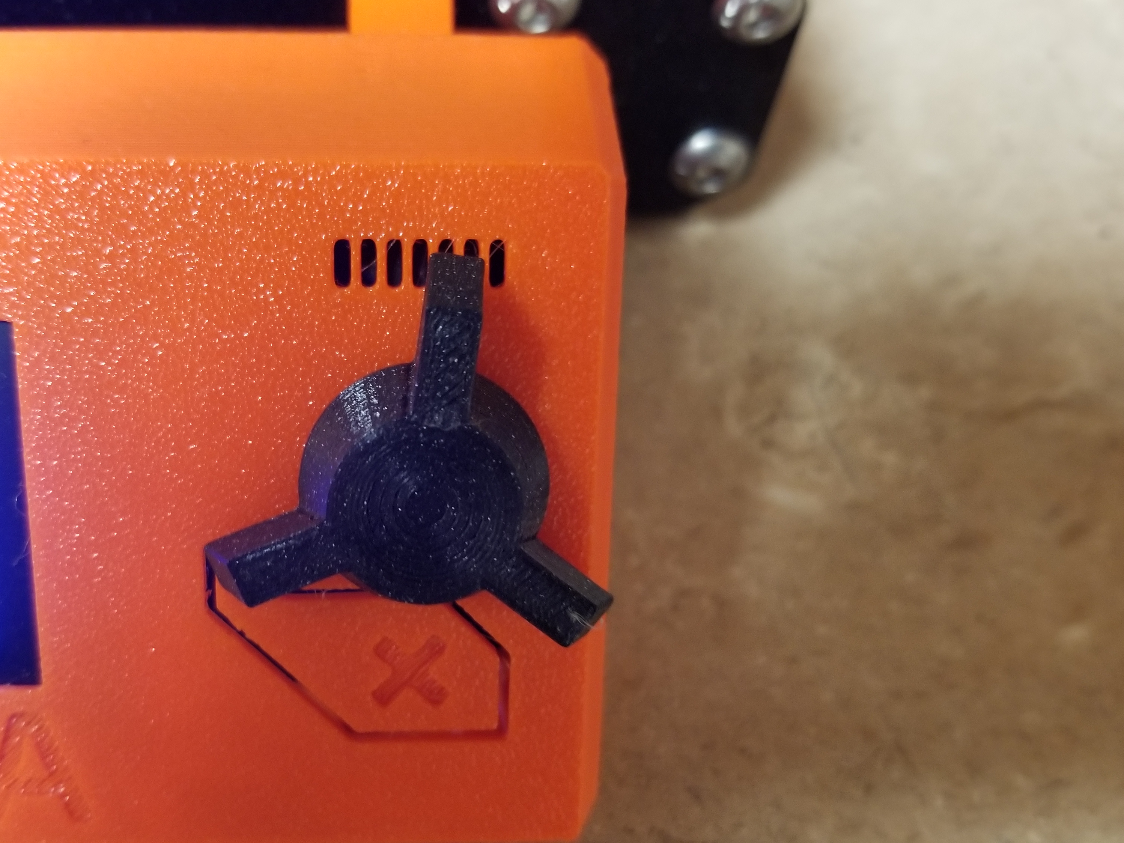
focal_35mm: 35
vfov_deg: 40.6
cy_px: 486
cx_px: 442
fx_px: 1136
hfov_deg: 52.2
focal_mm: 4.3
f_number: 1.7
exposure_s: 1/12
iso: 250
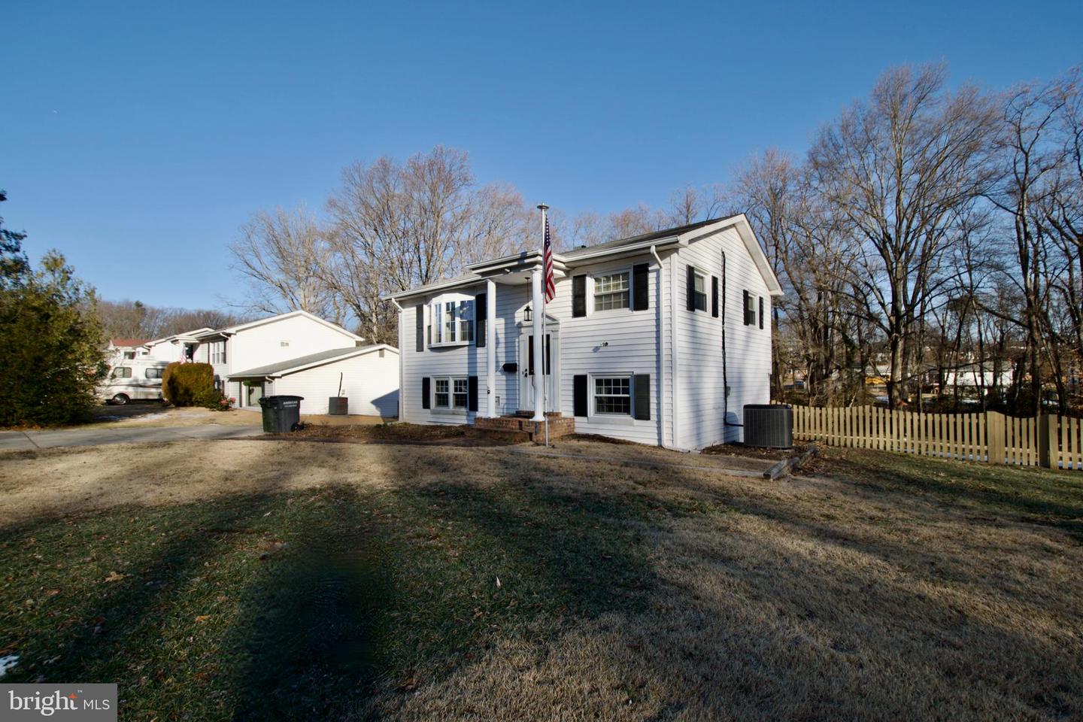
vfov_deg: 77.3
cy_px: 361
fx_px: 451
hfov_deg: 100.4
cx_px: 542
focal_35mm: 15
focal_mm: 10
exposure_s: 1/1000
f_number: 7.1
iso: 220
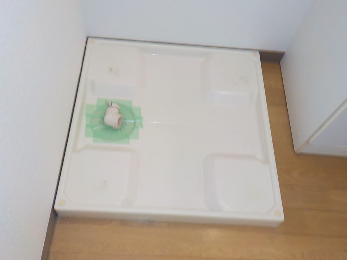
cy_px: 130
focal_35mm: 30
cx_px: 174
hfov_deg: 60.0
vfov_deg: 46.8
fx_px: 301
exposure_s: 1/30
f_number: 3.3
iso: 200
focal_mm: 4.1
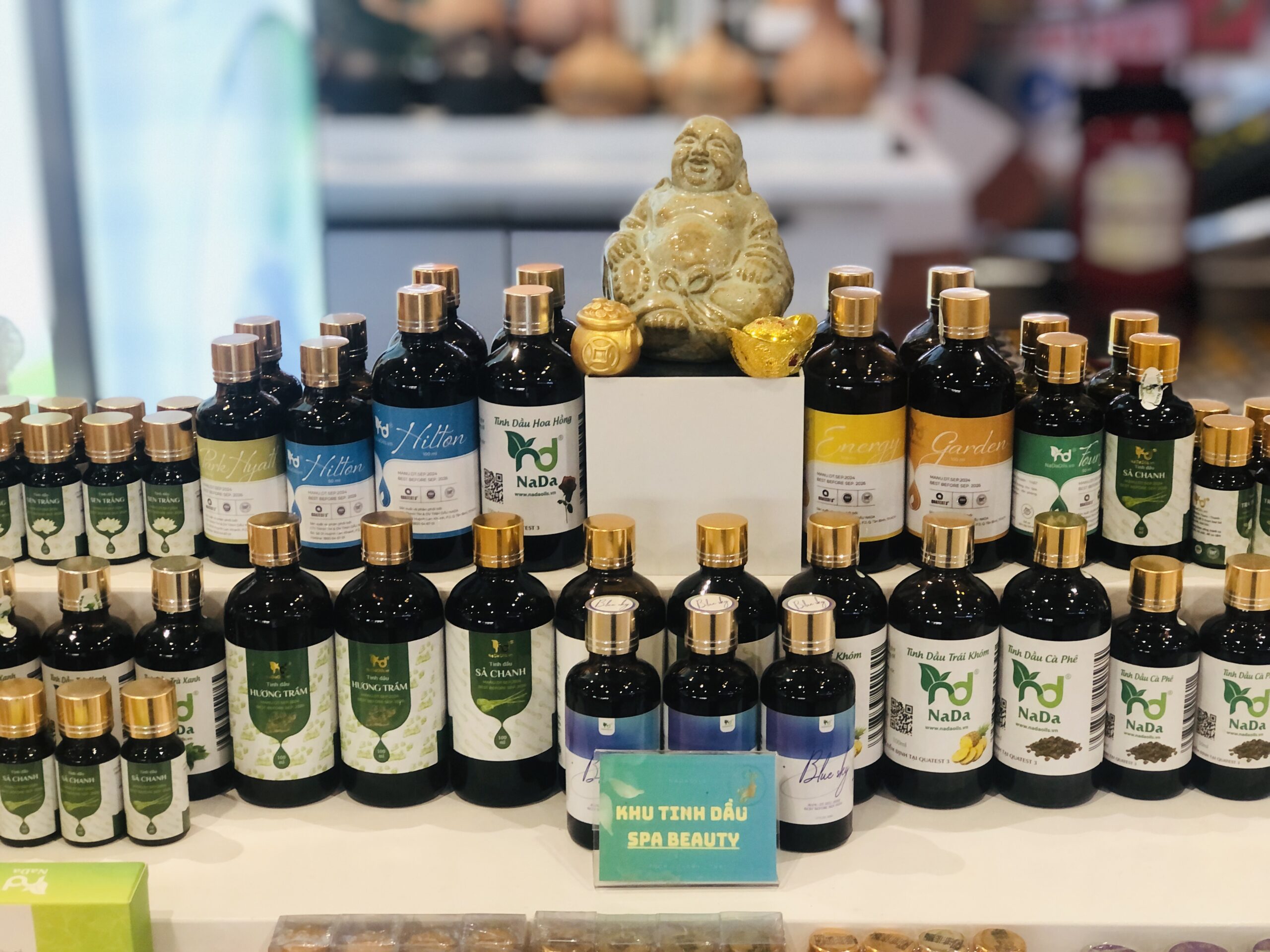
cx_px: 635
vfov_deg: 25.7
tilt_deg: -18.4
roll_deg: +0.8
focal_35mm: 57
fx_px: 2091
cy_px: 476
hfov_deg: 33.8
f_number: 2.8
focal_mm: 6.6
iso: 80
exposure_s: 1/33
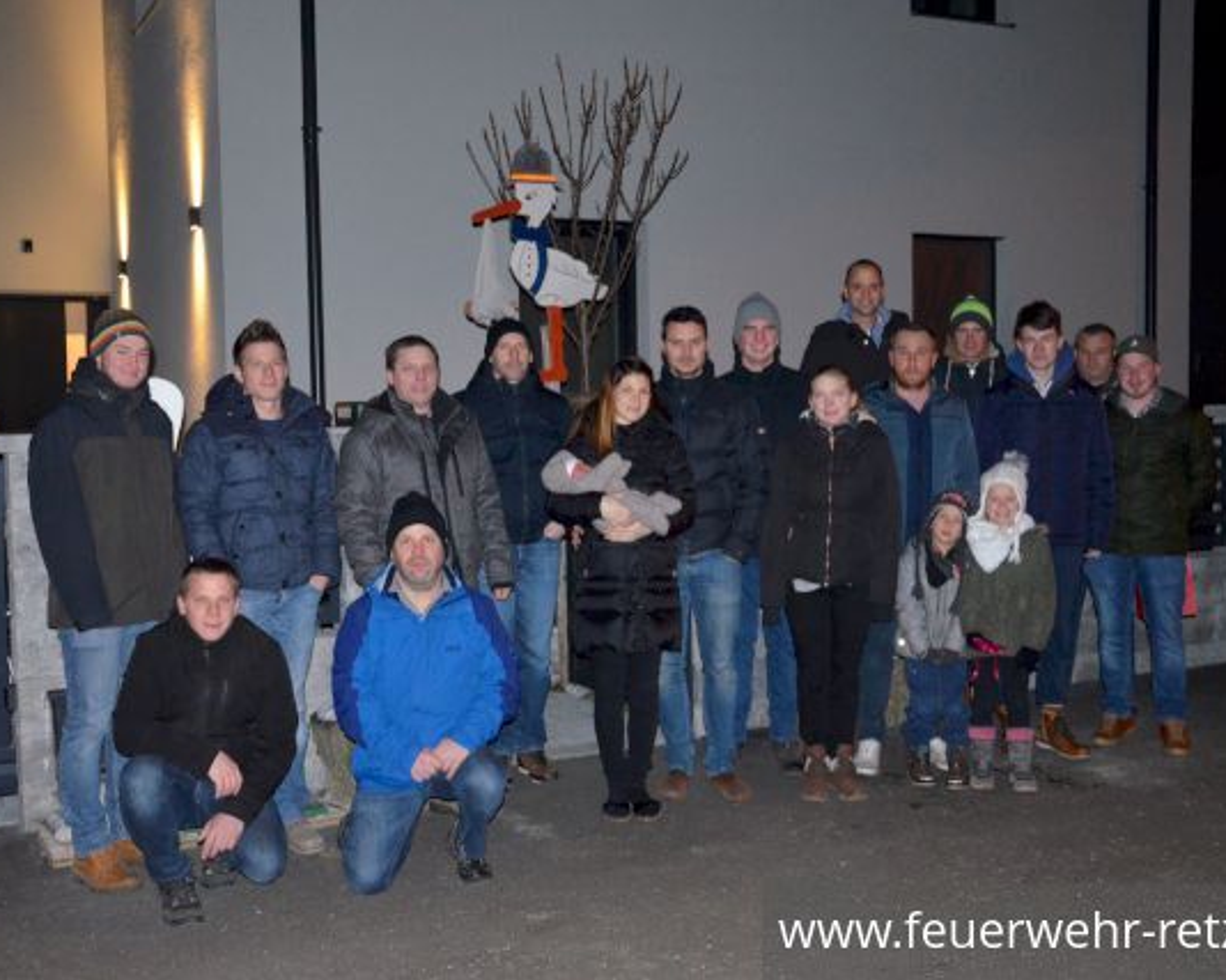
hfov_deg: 44.8
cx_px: 569
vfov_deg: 36.5
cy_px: 489
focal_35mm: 41
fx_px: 1487
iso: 3200
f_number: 3.8
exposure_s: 1/60
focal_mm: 24
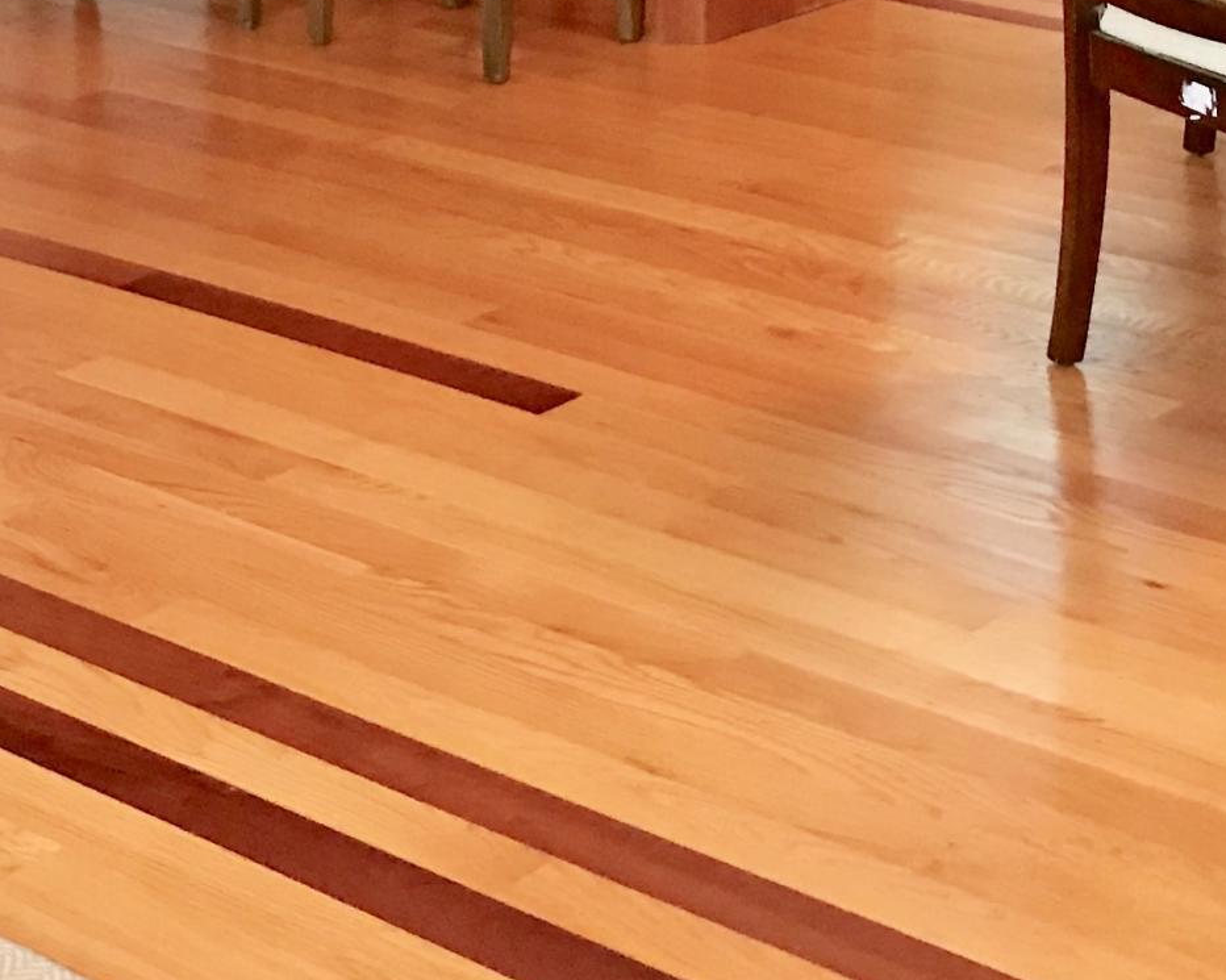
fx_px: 3192
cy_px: -350
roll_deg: +1.4
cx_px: 563
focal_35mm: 88
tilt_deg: -6.9
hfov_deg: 21.7
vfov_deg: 16.4
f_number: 1.8
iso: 100
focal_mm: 3.99
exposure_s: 1/6
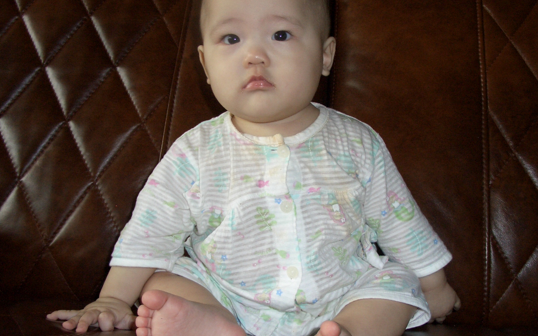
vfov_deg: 32.0
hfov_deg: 49.2
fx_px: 587
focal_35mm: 40
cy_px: 184
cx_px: 292
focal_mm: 7.1
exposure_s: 1/60
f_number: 2.8
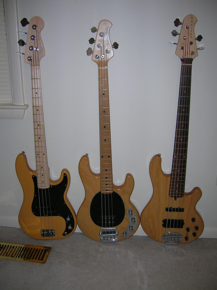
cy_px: 145
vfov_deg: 54.0
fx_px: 285
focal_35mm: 34
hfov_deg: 41.7
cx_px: 108
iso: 50
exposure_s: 1/60.1
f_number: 2.9
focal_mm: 5.7
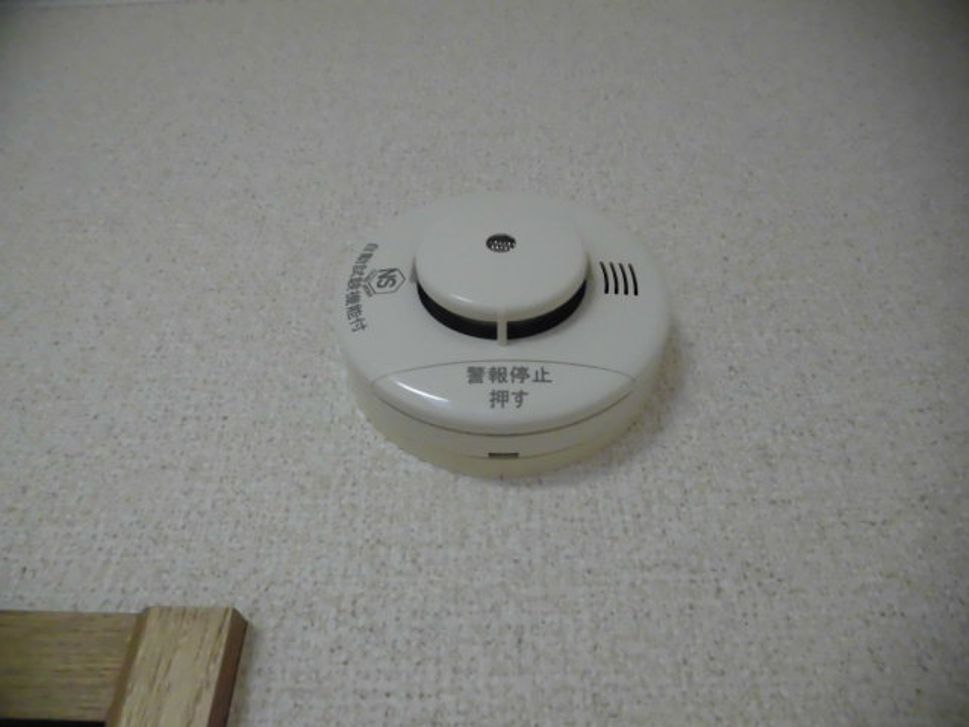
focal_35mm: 24
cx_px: 484
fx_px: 672
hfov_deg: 71.6
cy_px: 364
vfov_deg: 56.8
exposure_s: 1/100
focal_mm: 4.3
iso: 800
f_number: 3.1
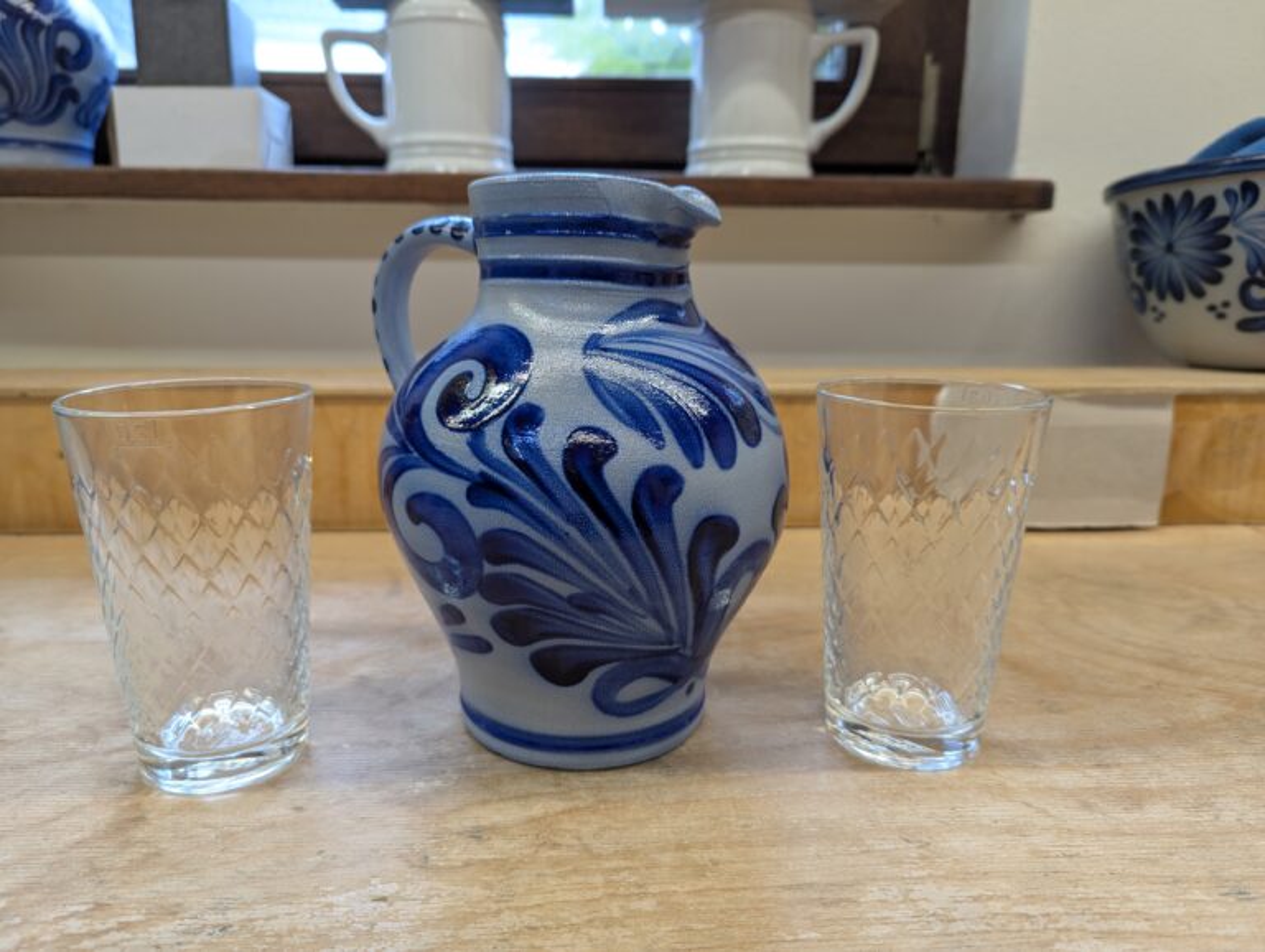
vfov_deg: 56.9
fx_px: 878
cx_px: 632
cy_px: 476
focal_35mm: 24
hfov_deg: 71.5
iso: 108
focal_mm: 6.81
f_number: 1.85
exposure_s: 1/25
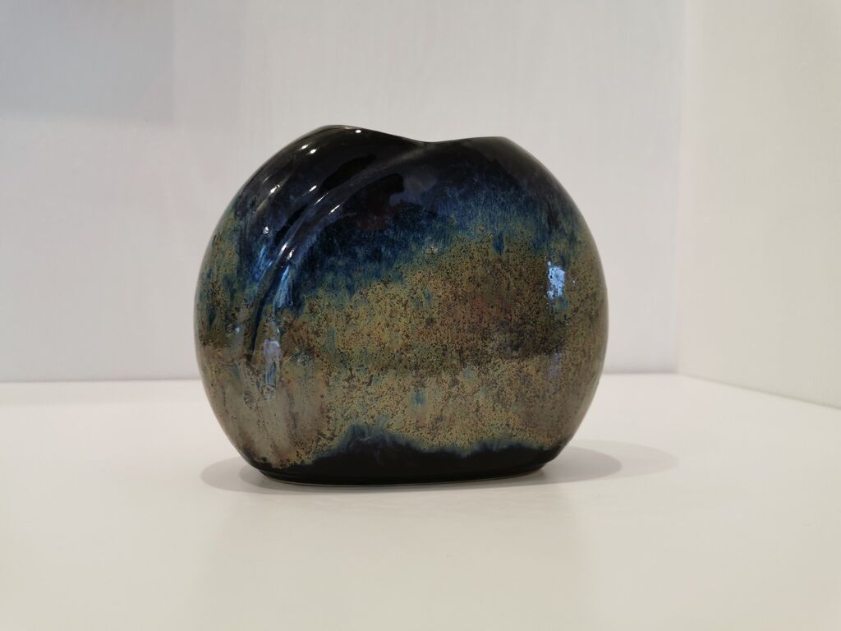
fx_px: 656
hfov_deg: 65.3
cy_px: 316
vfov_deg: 51.4
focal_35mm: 27
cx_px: 420
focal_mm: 5.58
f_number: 1.8
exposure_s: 1/50
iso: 100
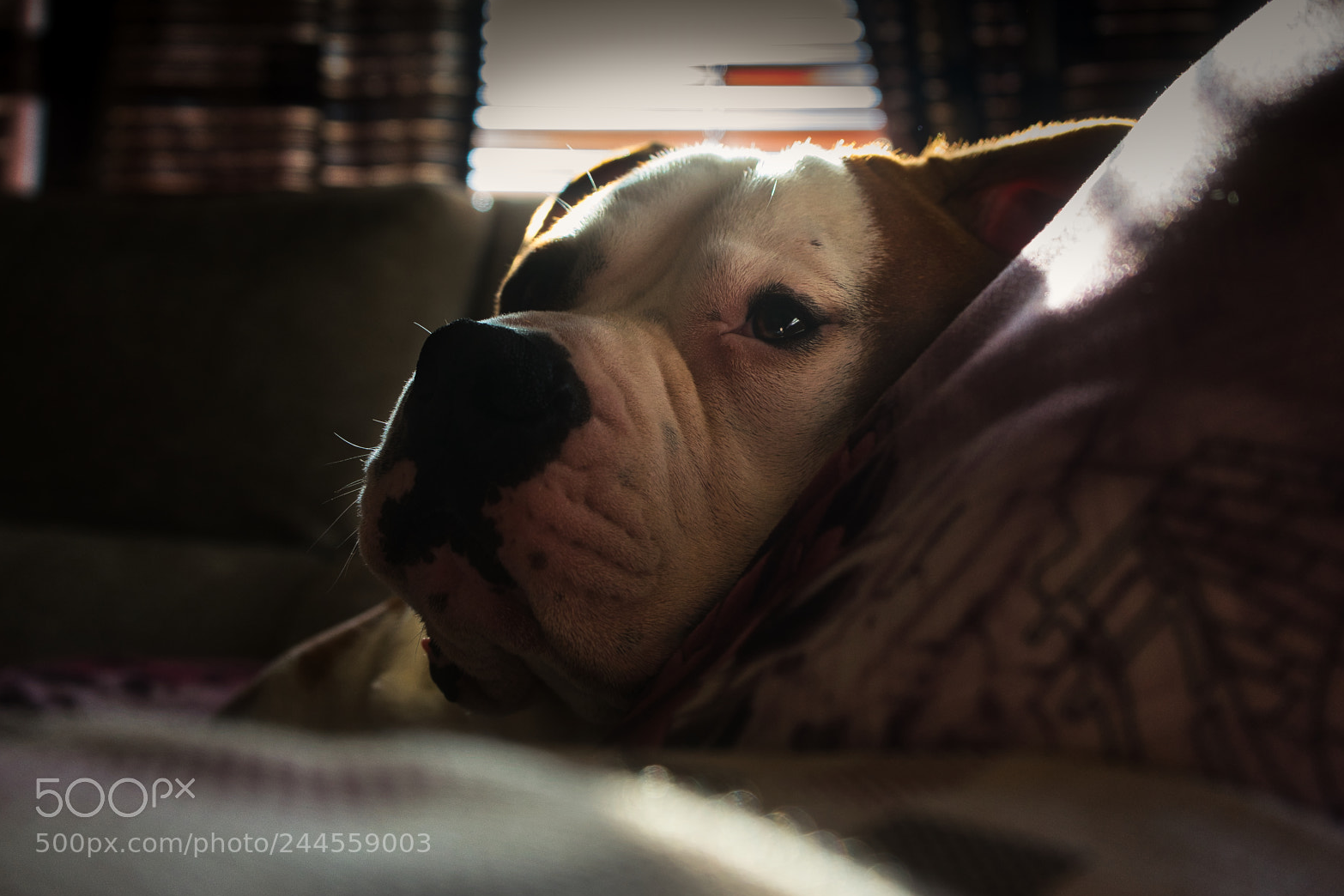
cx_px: 669
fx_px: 1755
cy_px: 453
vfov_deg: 28.6
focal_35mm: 47
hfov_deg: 41.9
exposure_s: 1/100
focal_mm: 46
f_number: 5.6
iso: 800
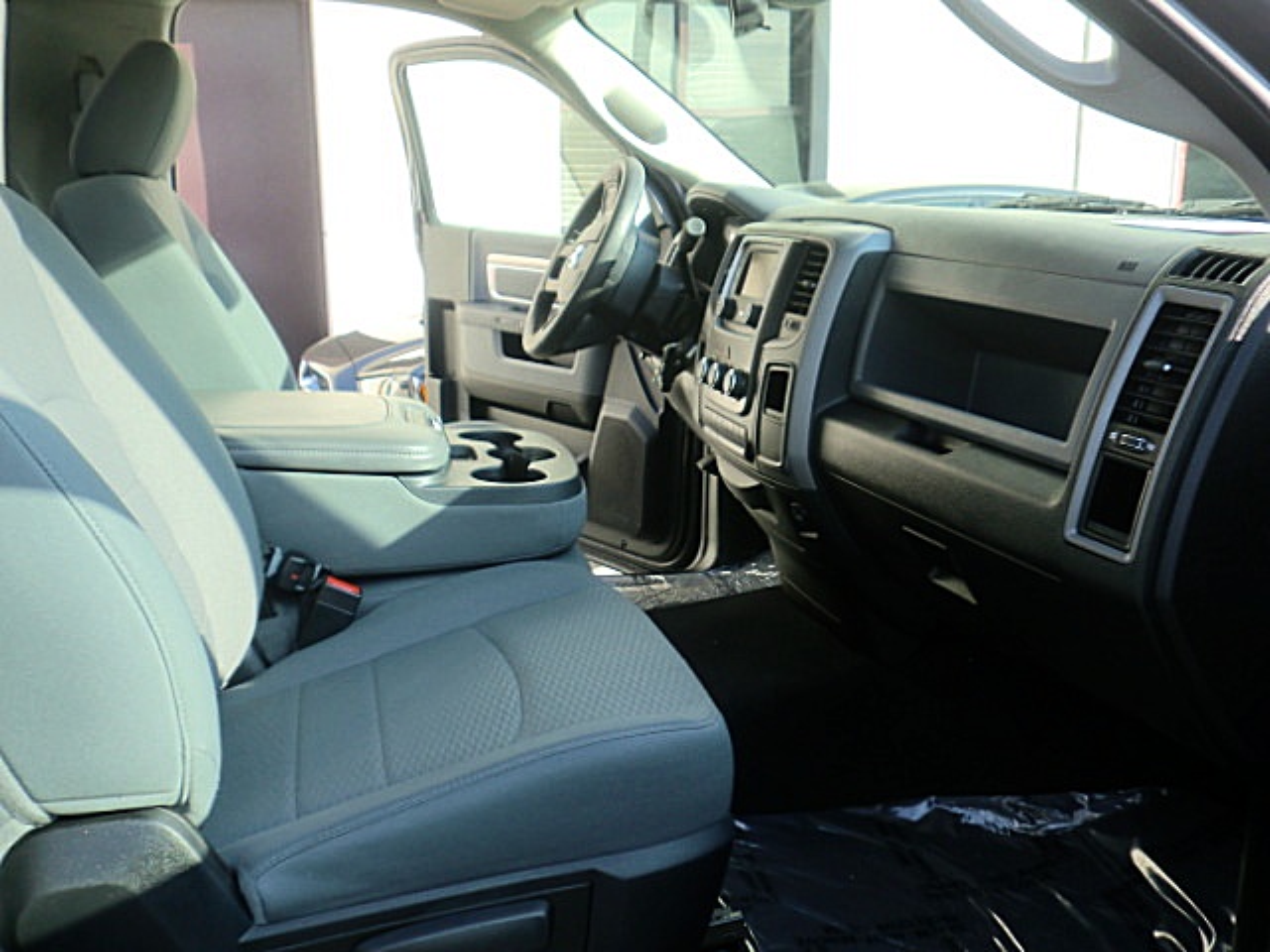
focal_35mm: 31
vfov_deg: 45.4
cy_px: 476
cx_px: 635
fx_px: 1137
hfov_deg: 58.4
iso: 64
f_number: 2.8
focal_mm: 5.58
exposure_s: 1/160
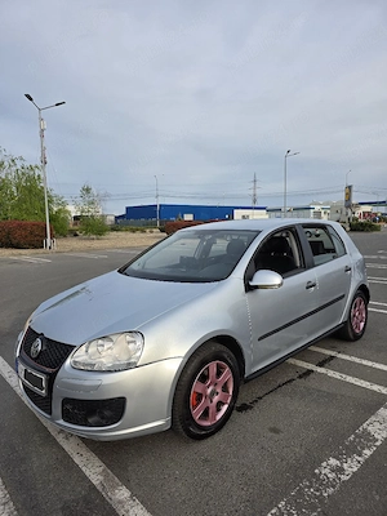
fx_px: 343
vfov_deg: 73.9
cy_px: 258
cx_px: 194
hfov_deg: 58.9
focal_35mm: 23
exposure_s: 1/5000
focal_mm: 6.3
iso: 80
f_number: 1.7
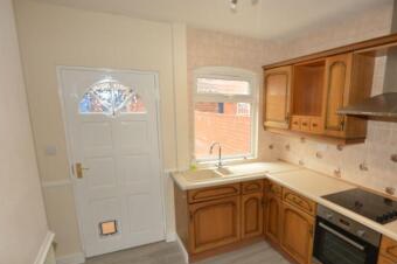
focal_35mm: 21
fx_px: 231
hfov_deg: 79.7
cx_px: 250
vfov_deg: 59.0
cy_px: 157
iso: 220
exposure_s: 1/60
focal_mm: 10
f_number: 4
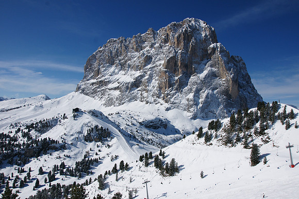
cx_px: 150
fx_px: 199
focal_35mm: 24
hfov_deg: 73.7
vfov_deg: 53.2
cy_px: 100
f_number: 10
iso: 200
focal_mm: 16
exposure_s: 1/1000
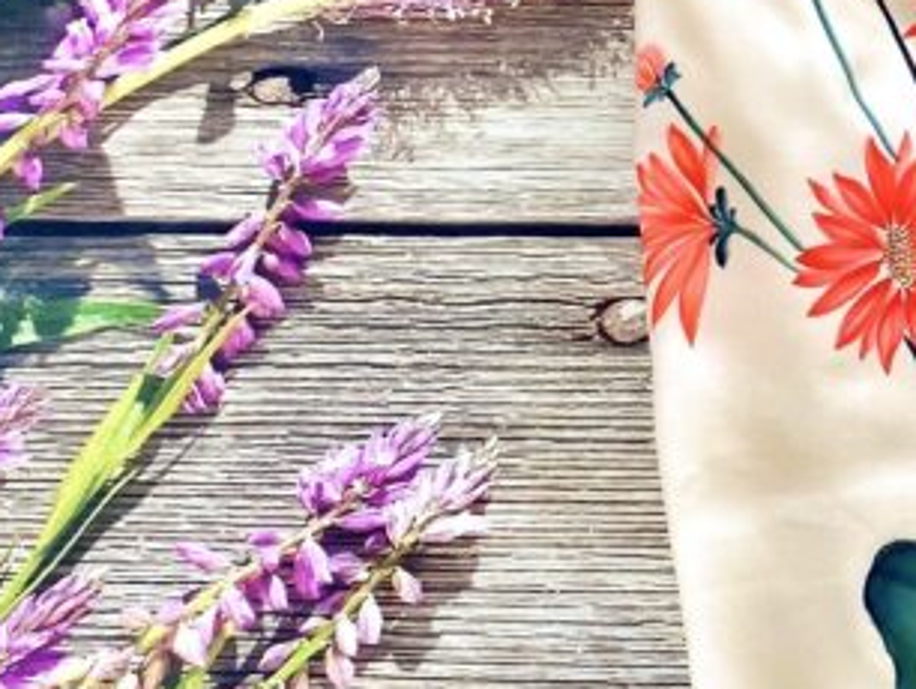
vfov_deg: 17.0
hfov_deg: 20.0
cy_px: 246
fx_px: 2304
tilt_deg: -72.6
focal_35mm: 87
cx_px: 1302
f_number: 1.8
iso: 32
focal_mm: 4.25
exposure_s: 1/368
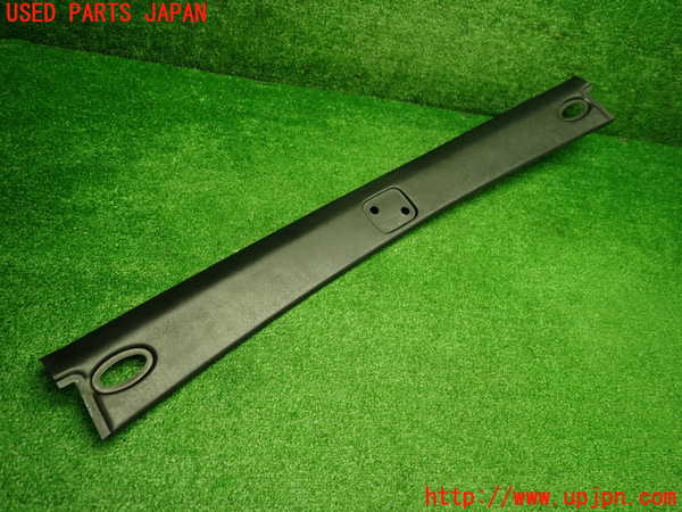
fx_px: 493
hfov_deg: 69.4
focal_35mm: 25
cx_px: 341
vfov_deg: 54.9
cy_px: 256
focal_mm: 4.5
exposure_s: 1/50
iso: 200
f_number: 2
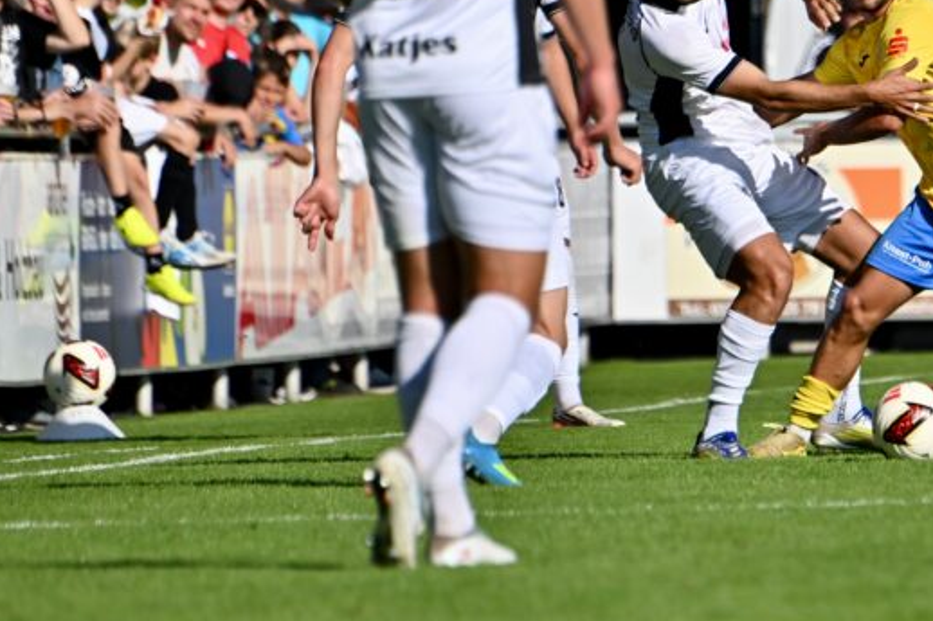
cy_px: 127
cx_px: 683
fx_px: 20492
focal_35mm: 791
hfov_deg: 2.6
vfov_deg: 1.7
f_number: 5.6
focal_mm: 400
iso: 140
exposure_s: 1/1600
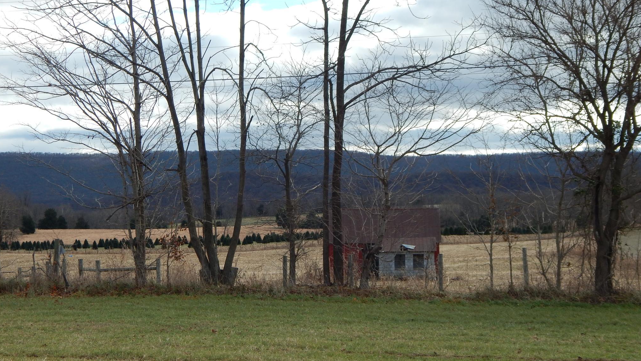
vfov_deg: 15.9
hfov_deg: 27.9
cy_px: 195
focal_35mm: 76
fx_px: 1292
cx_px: 322
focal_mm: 12.3
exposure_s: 1/640
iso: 125
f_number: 4.1
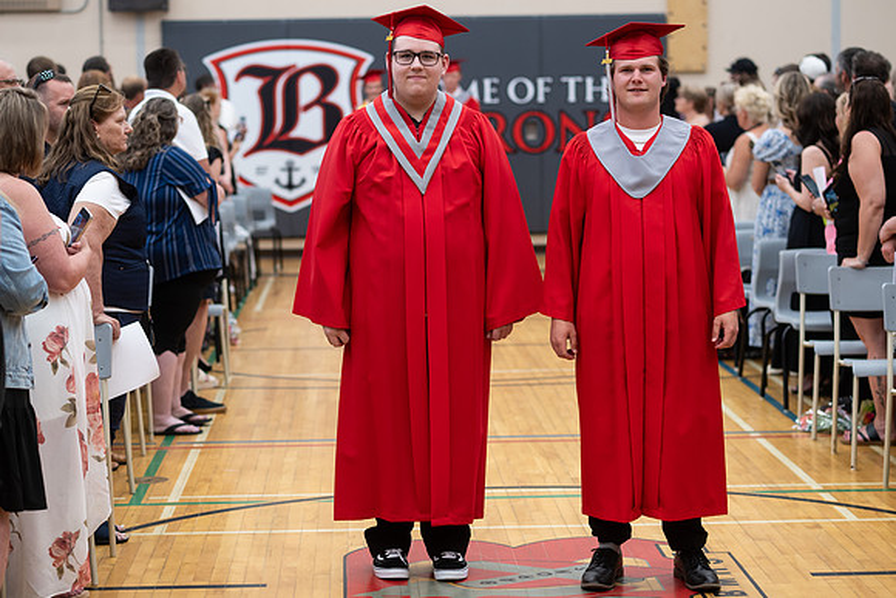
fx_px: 2287
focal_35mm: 92
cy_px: 301
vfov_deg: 14.9
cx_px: 435
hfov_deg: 22.2
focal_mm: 85
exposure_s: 1/200
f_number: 2.8
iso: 1000
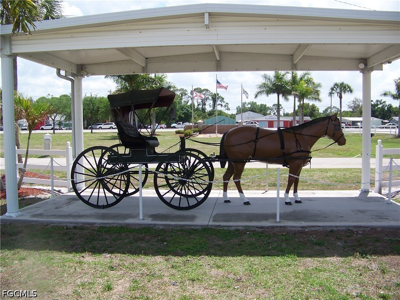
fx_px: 416
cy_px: 150
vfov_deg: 39.7
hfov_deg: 51.4
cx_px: 200
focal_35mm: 36
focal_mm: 5.85
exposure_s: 1/800
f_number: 2.8
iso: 64
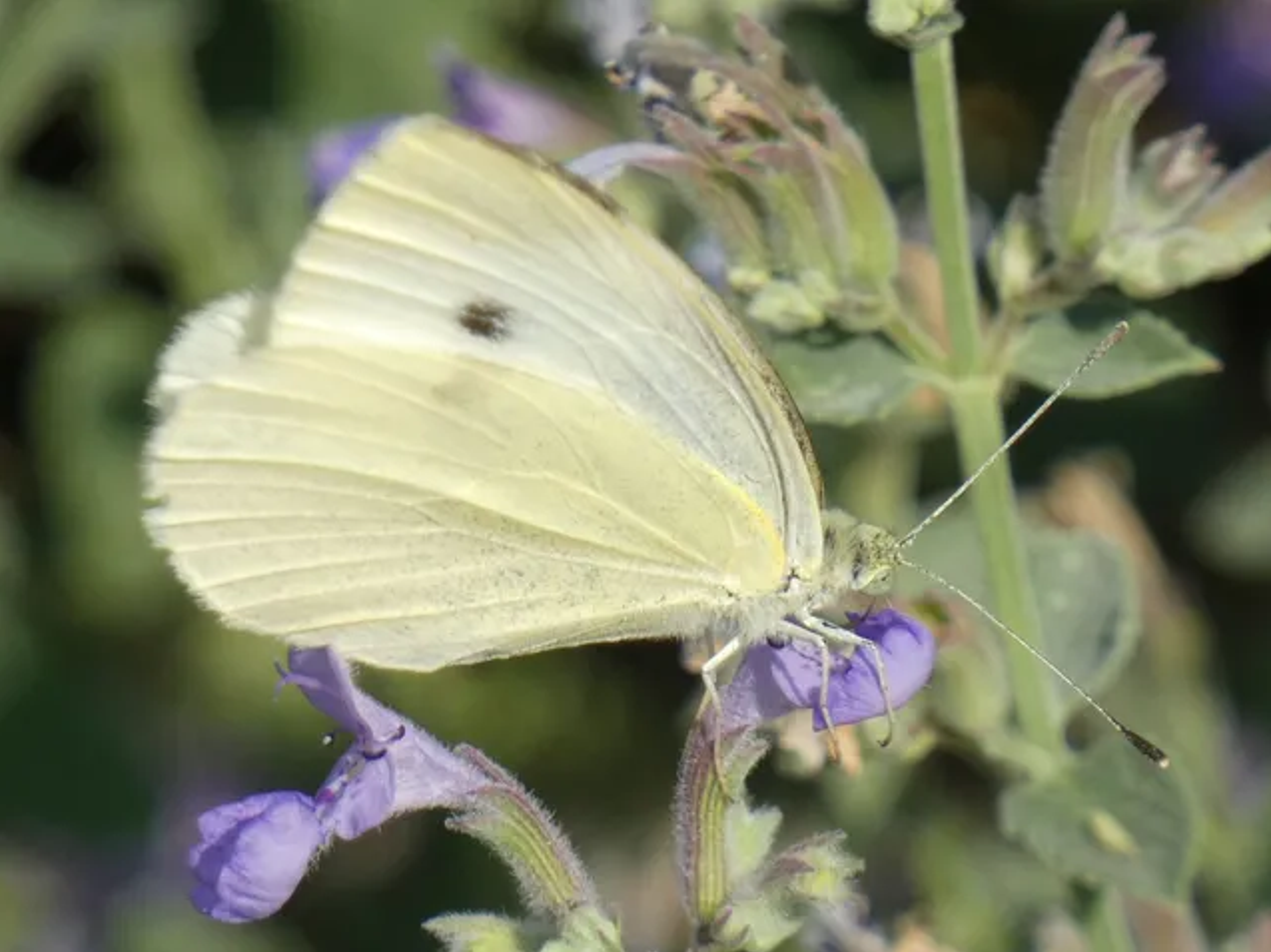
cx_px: 636
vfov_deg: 2.6
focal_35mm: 569
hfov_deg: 3.5
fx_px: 20880
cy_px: 477
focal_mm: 101.4
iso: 80
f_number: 5.6
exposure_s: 1/160
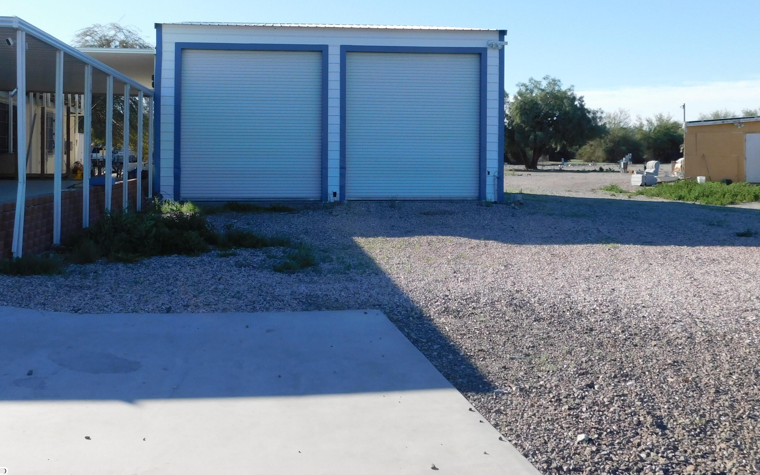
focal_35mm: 39
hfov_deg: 50.4
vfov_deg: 32.5
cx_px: 358
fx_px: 808
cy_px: 157
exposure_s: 1/1000
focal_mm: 5.3
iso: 125
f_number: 3.2
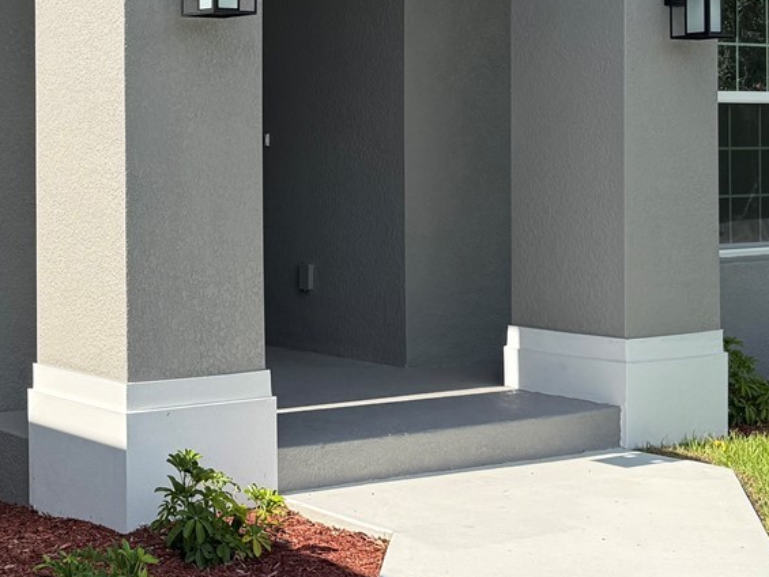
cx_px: 38
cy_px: 173
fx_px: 1511
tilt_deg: -0.9
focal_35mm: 68
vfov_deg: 21.5
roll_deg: -0.4
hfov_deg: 27.3
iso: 100
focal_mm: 6.76
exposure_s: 1/3021
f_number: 1.78
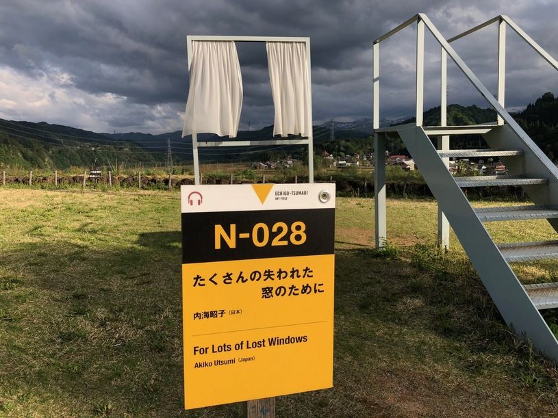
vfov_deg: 49.7
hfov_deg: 63.5
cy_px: 209
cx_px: 279
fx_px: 451
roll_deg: +2.9
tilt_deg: -5.9
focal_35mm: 28
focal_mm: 4
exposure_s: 1/1567
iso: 20
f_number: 1.8
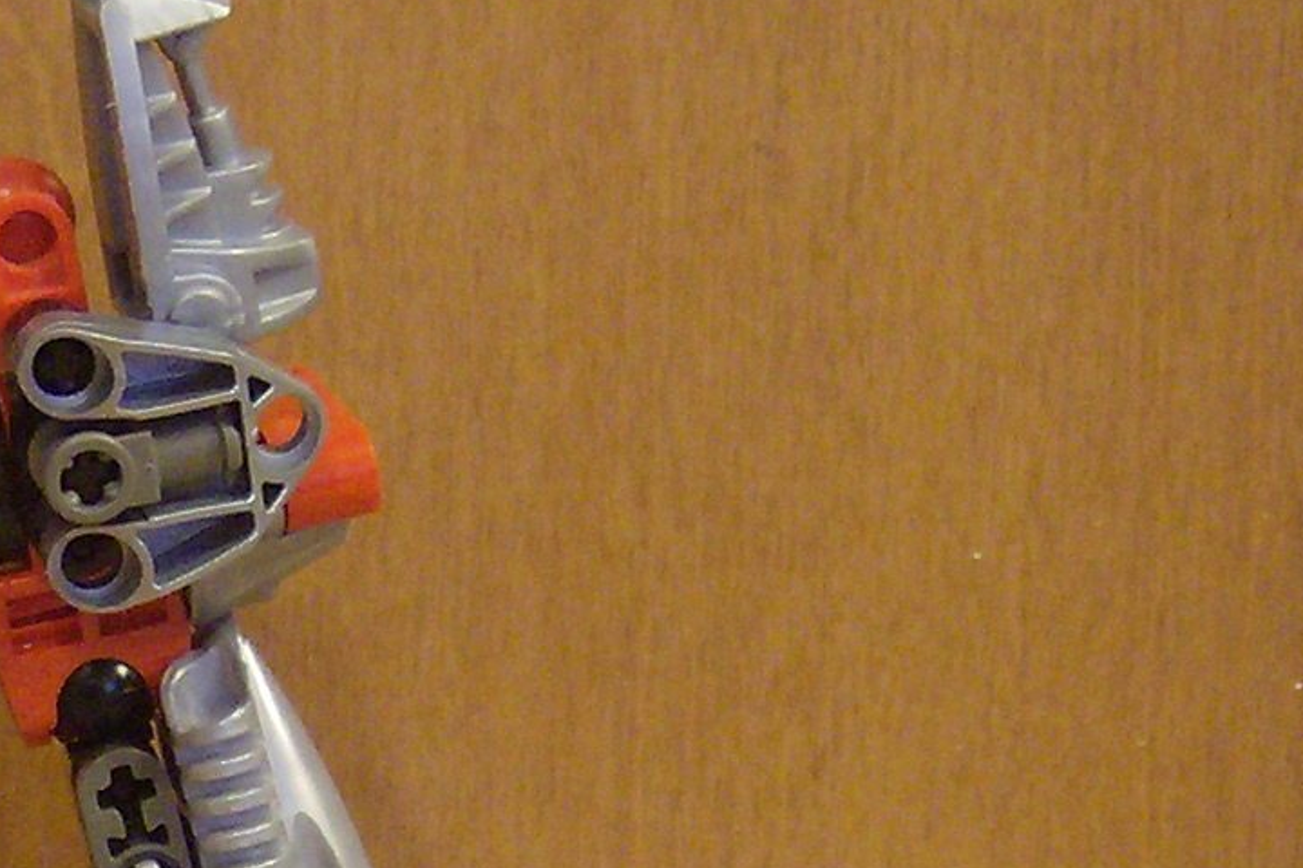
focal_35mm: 141
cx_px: -291
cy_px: 1080
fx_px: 5103
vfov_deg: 9.6
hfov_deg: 14.1
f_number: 2.9
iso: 200
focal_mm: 6.4
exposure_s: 1/4.64
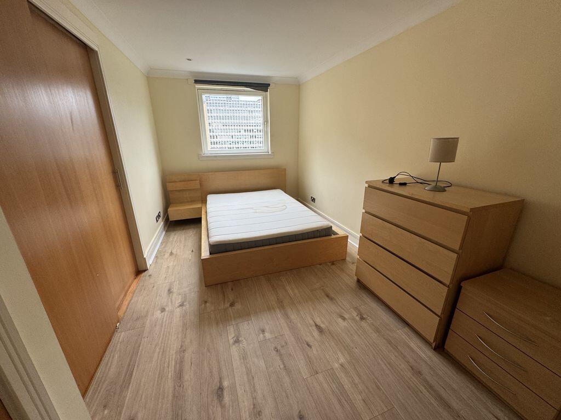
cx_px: 280
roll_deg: +0.4
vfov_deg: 85.7
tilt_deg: -17.6
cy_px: 210
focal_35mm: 14
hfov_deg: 102.1
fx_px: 227
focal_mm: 2.22
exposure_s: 1/99
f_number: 2.2
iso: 125
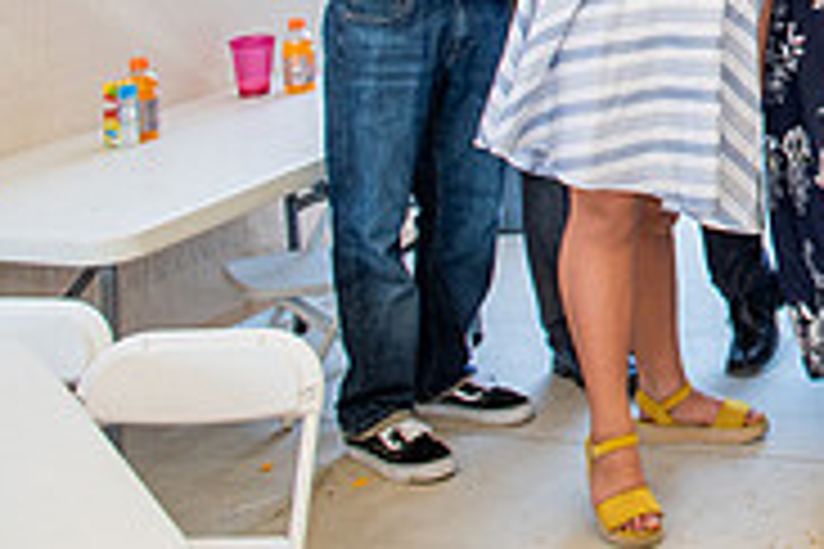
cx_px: 1216
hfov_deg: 22.3
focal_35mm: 76
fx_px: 1739
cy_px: -218
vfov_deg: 16.7
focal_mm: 24
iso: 500
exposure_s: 1/80
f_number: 4.5
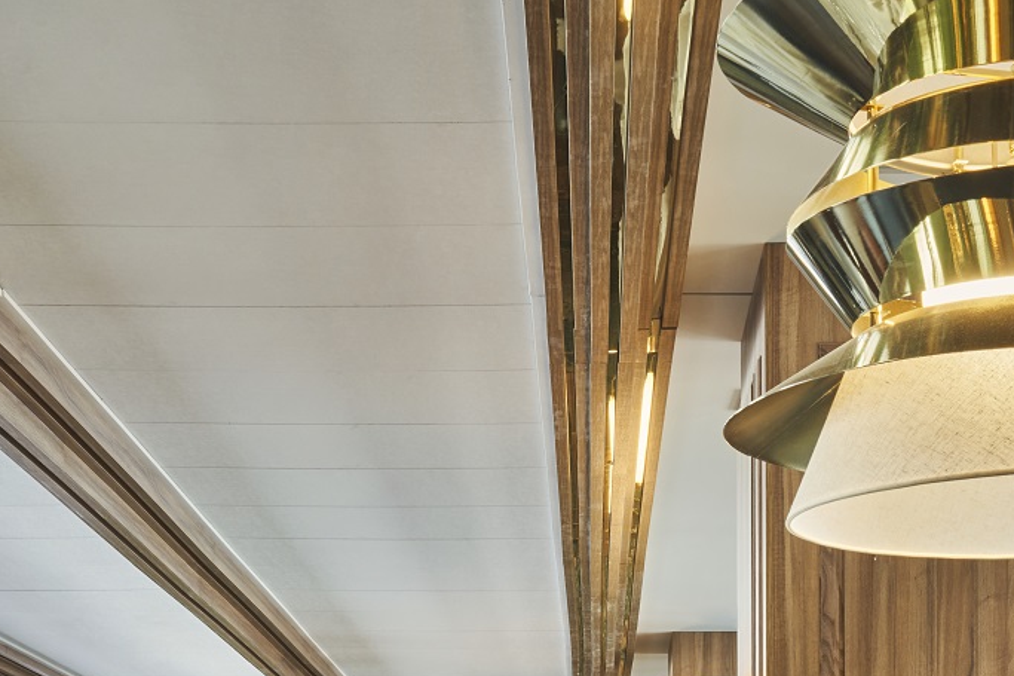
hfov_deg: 24.4
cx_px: 597
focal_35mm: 83
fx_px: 2337
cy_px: 926
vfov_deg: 15.5
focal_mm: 42
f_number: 20
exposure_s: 4
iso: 250
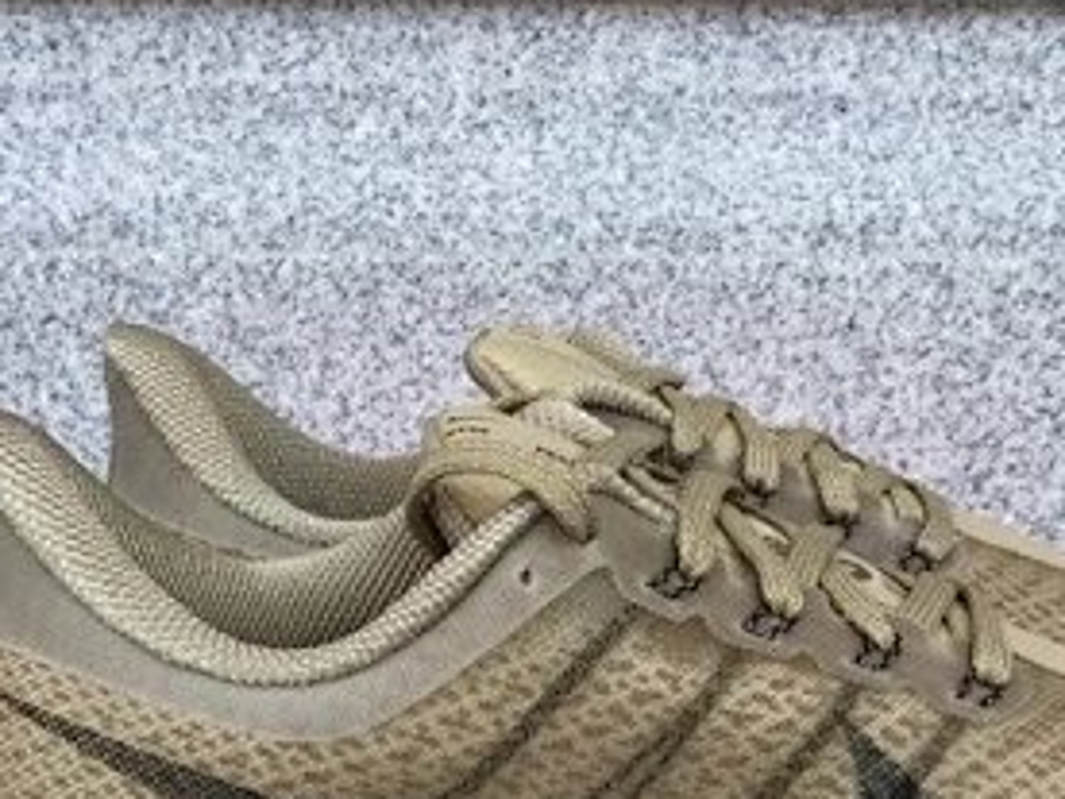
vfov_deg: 19.8
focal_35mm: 72
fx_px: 2215
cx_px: 664
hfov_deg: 26.9
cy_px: 818
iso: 25
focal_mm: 3.3
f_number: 2.4
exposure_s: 1/337
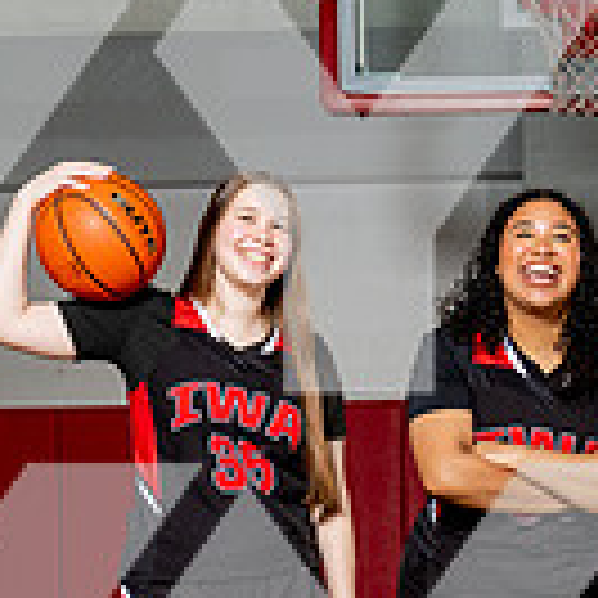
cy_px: 704
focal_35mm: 123
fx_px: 2404
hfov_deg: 14.0
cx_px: 562
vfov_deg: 13.8
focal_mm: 33
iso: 400
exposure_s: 1/250
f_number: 8
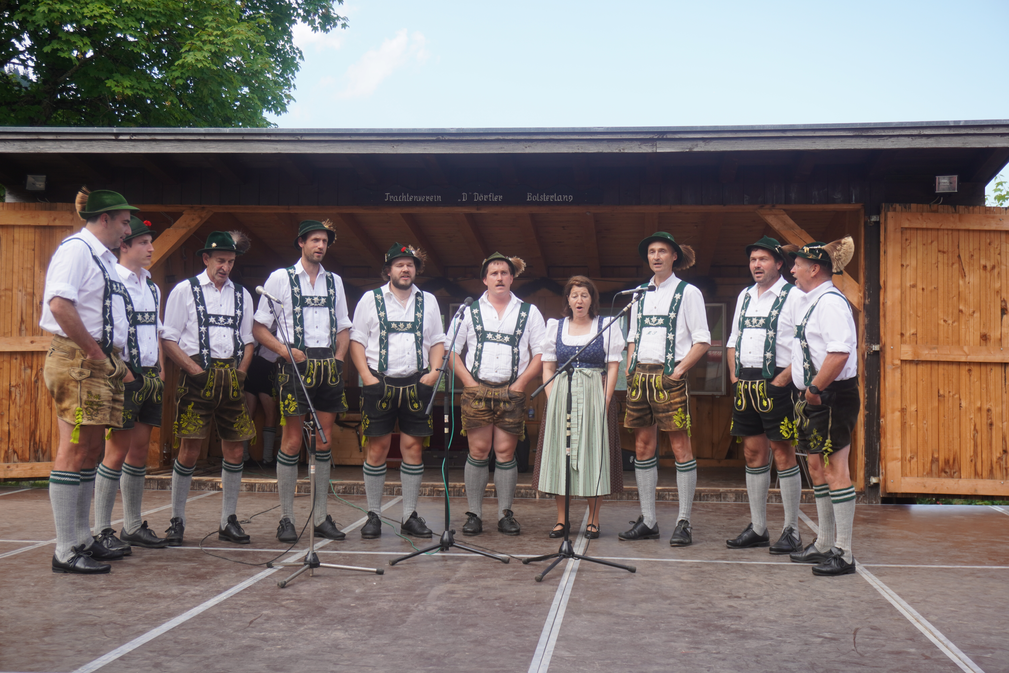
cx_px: 504
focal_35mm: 45
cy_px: 336
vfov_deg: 29.9
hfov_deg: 43.6
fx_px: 1261
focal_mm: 30
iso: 100
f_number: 5
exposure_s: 1/200
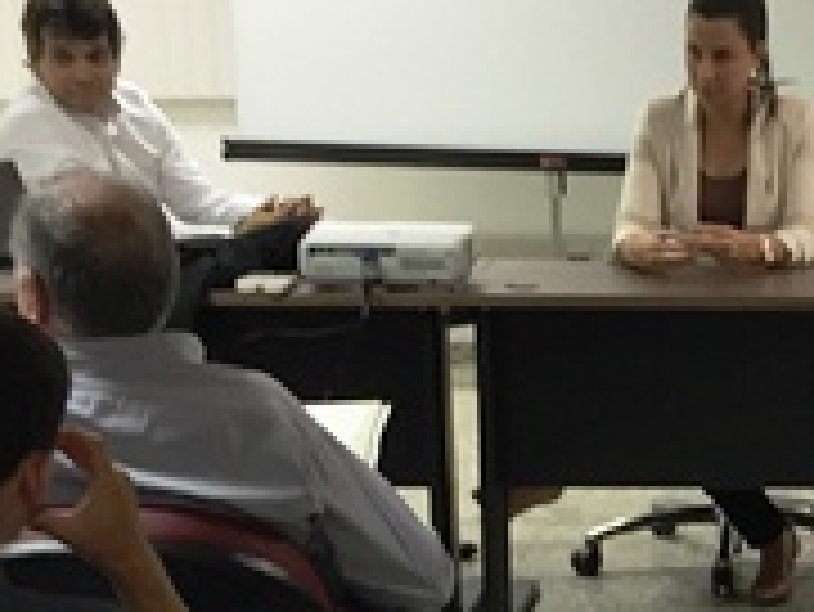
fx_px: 3012
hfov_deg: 14.6
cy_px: 738
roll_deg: -1.1
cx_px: 1102
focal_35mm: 128
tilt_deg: -15.4
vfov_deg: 11.4
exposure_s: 1/30
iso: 50
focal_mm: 4.15
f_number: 2.2
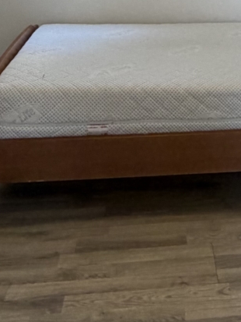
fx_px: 566
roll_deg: +0.1
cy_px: -133
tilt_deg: +3.0
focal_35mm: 61
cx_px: 218
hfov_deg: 23.4
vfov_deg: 25.5
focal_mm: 2.22
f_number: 2.2
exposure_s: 1/121
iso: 250
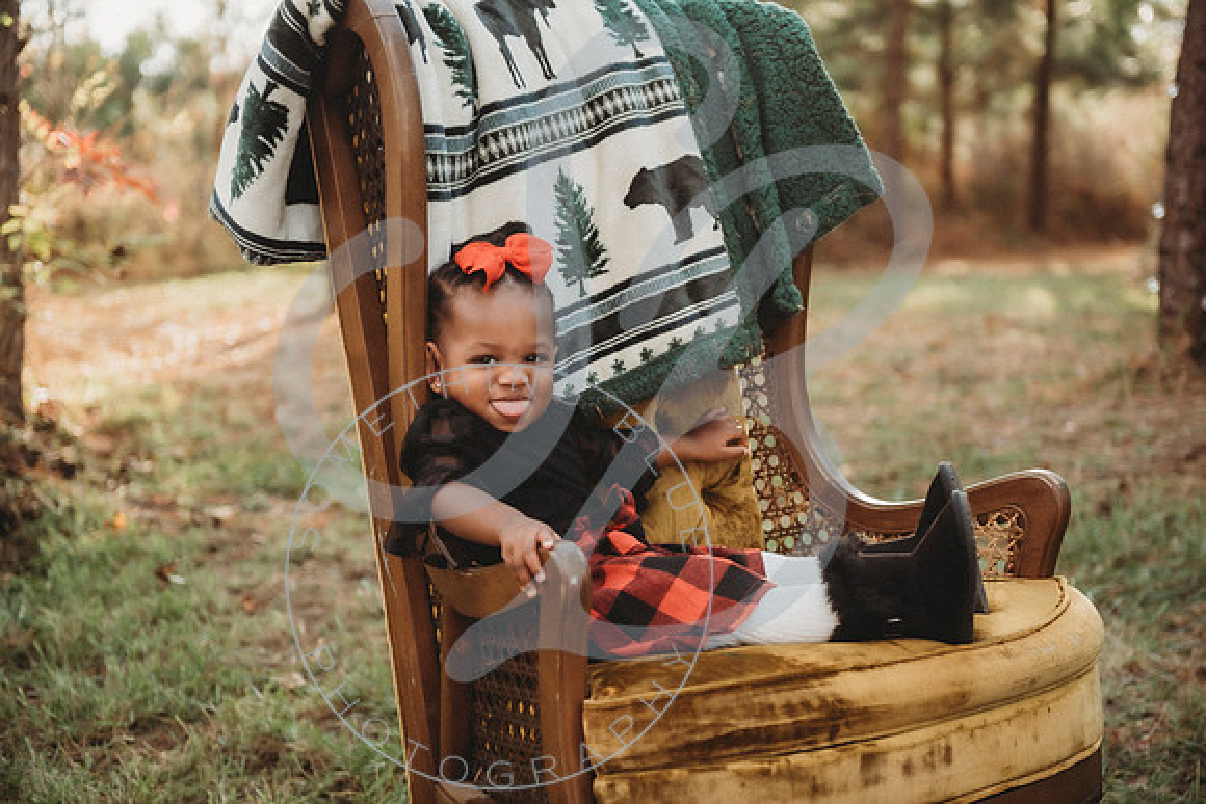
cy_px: 402
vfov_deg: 23.4
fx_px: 1943
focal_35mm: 58
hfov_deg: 34.5
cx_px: 603
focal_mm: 58
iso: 100
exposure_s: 1/200
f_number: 2.8
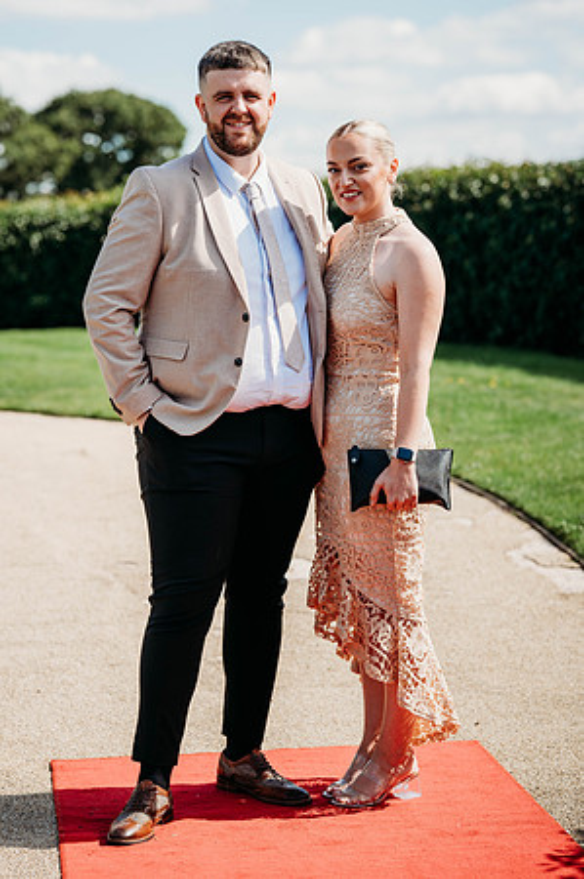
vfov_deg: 23.9
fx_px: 2073
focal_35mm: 85
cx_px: 292
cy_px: 440
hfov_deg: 16.0
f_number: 3.2
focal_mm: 85
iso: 100
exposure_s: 1/2000
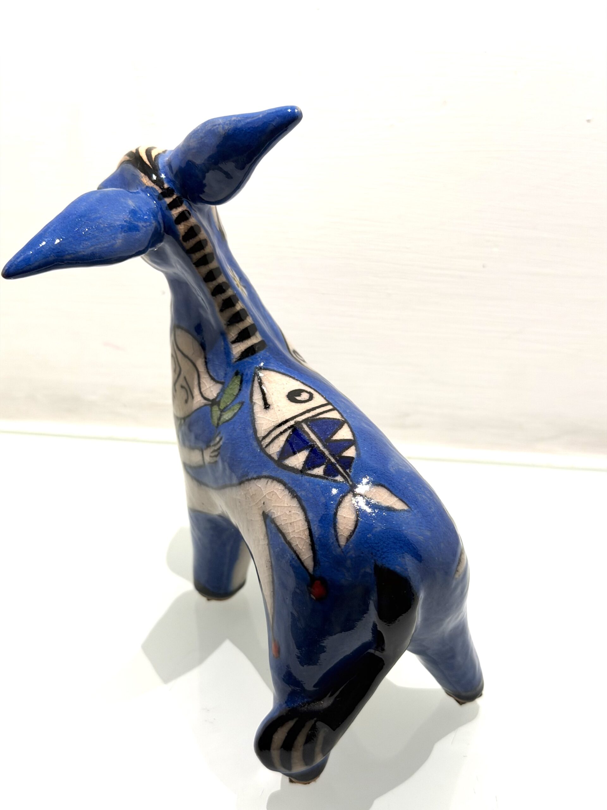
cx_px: 304
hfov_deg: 30.3
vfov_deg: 39.7
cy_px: 405
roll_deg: +0.1
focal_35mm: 48
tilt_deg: -32.8
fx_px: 1122
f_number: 1.78
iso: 64
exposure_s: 1/121
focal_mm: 6.76
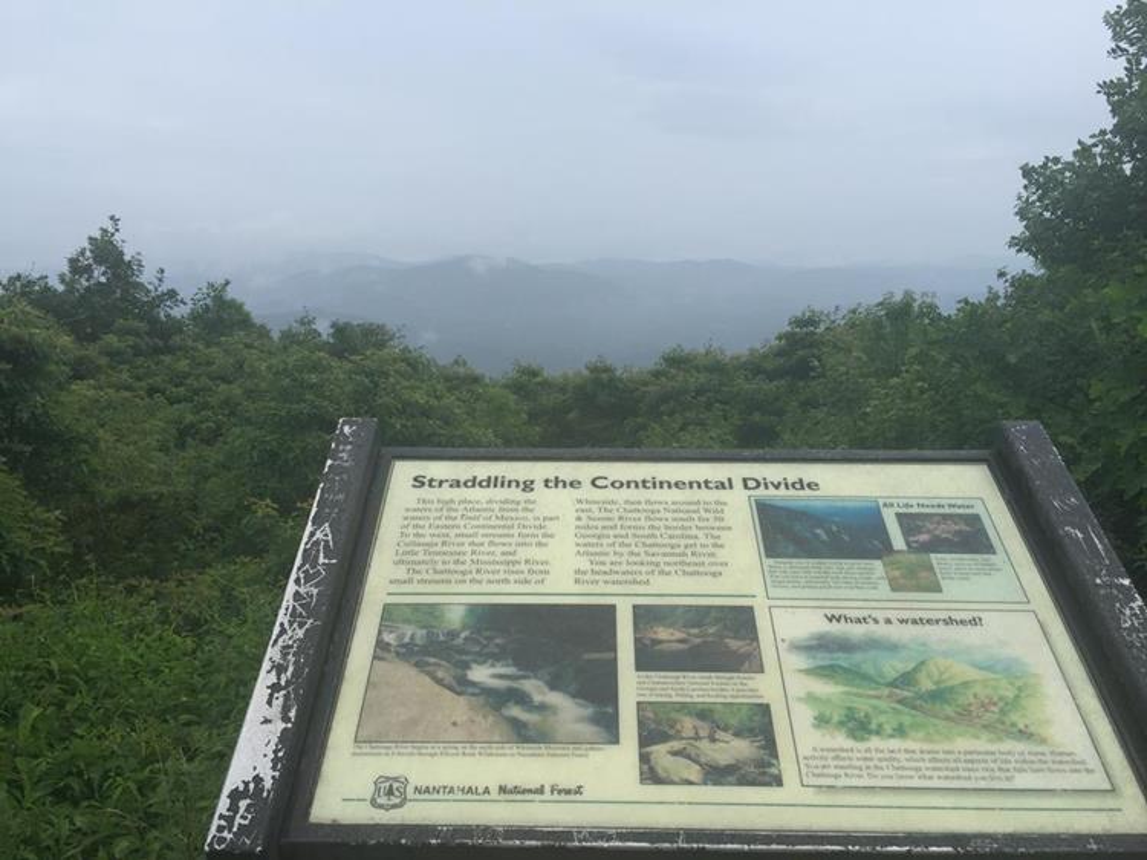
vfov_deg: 48.2
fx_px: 961
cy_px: 430
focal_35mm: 29
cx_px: 574
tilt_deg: -10.8
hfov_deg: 61.7
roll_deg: -1.7
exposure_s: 1/920
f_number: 2.2
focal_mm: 4.15
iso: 32
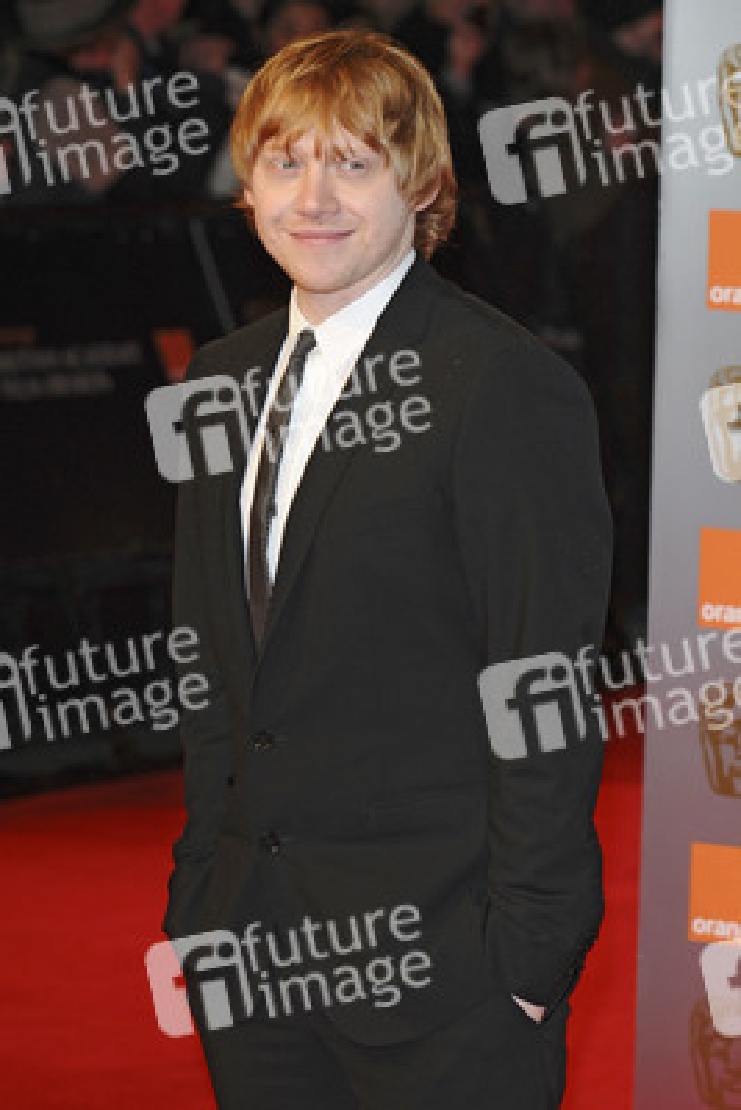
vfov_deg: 13.7
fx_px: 4627
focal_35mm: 150
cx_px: 370
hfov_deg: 9.2
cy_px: 555
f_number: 4.5
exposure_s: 1/160
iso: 400
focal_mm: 100
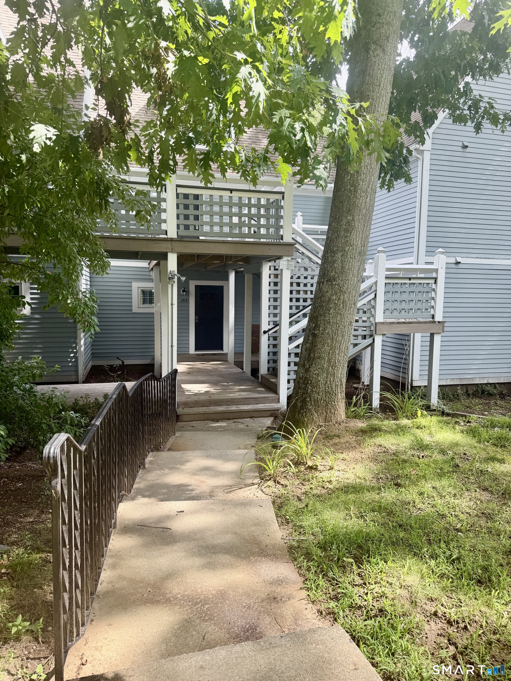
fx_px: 472
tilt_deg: -4.4
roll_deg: +0.1
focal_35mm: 24
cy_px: 340
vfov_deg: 71.6
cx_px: 256
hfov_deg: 56.8
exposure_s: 1/584
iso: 80
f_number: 1.78
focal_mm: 6.76
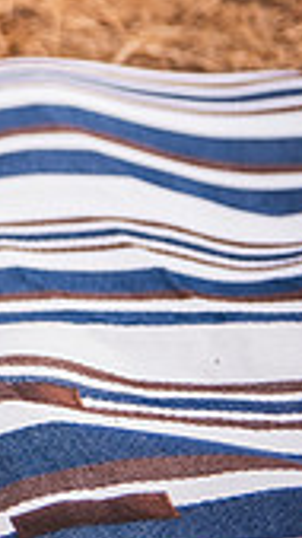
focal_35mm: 180
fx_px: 2564
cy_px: 27
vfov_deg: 11.9
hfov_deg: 6.2
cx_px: -610
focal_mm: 50
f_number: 2.8
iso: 400
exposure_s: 1/250
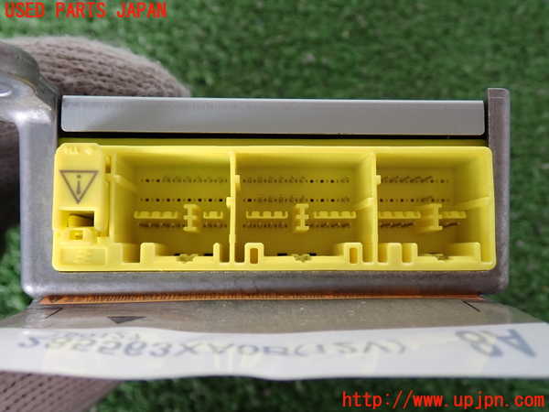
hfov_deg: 51.4
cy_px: 206
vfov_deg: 39.7
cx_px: 274
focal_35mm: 36
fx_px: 571
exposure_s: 1/40
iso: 200
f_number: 2.5
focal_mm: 6.37
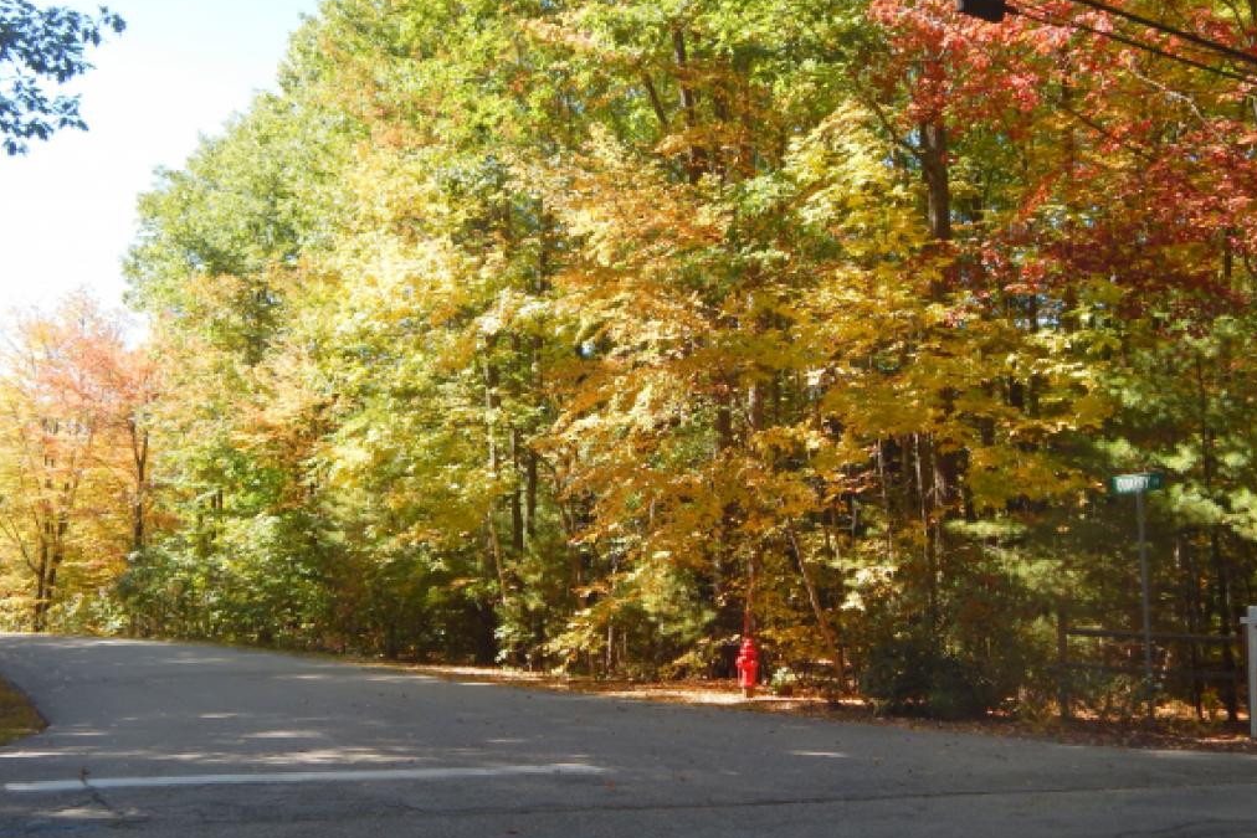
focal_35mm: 40
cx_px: 635
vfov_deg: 33.4
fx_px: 1397
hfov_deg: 48.5
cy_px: 389
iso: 125
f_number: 3.4
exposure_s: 1/320
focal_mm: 6.8
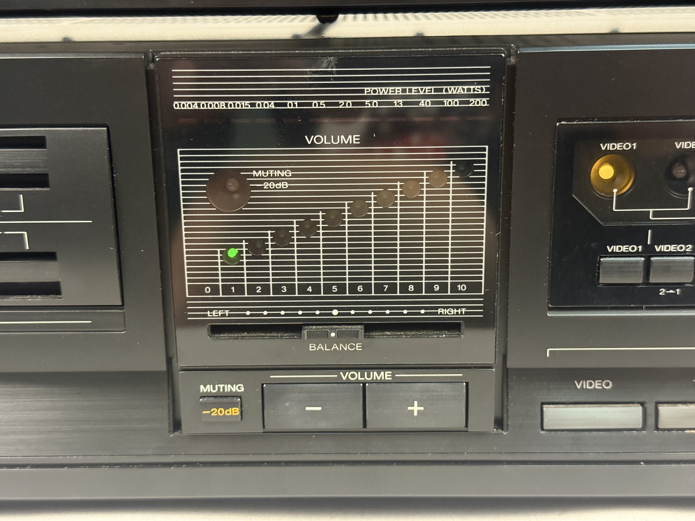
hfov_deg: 39.7
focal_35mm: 48
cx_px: 348
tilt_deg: -16.8
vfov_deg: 30.3
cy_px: 260
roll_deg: +1.4
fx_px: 964
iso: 320
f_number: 1.78
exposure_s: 1/40
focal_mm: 6.76
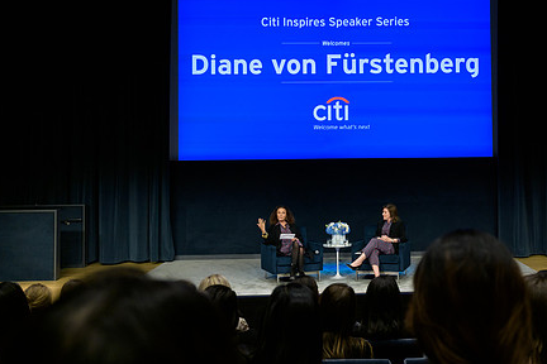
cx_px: 360
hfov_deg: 41.4
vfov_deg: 28.5
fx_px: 714
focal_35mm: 47
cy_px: 137
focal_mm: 35
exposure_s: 1/60
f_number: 4
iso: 250
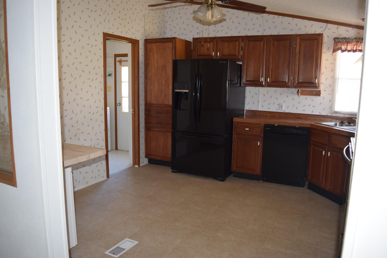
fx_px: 290
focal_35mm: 27
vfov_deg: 47.9
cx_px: 194
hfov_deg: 67.4
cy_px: 129
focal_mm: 18
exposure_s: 1/60
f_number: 3.5
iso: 1000
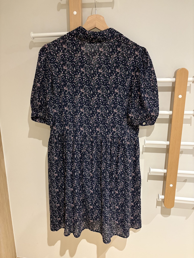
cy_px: 129
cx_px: 97
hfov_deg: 53.1
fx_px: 194
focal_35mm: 26
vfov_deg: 67.3
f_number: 1.6
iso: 500
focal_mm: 5.96
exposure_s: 1/60
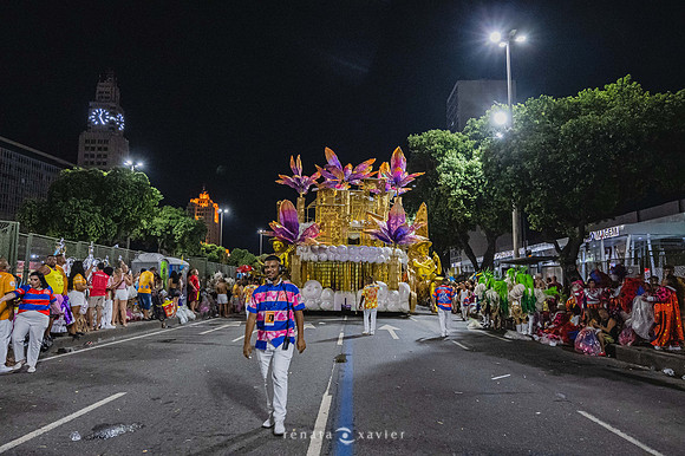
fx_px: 456
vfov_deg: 53.1
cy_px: 228
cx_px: 342
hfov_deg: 73.8
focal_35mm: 24
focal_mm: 16.5
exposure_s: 1/100
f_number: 4
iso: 3200
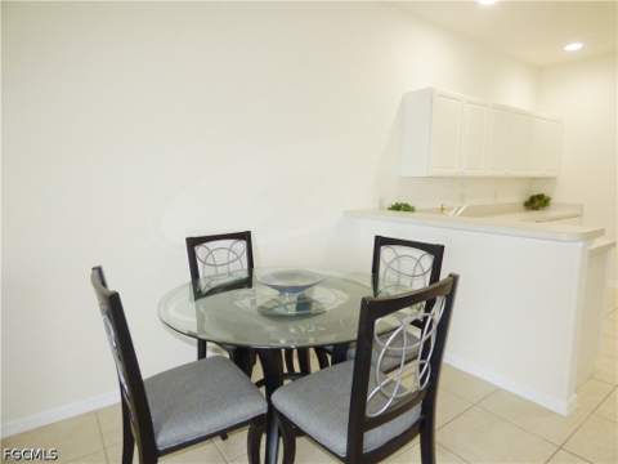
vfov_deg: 66.0
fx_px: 357
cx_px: 309
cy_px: 232
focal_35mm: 20
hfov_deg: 81.7
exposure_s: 1/60
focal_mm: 3.58
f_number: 3.5
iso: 640
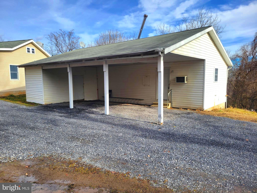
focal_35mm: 26
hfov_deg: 67.3
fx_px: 193
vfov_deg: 53.1
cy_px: 96
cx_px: 128
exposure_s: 1/1606
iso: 40
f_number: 1.8
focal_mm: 5.4
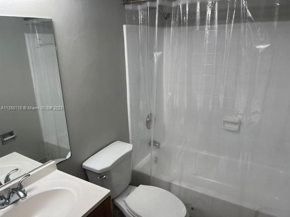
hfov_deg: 67.3
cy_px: 108
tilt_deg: -17.2
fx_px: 218
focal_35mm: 26
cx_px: 145
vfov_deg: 53.1
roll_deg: +1.1
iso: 80
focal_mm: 5.1
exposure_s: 1/120
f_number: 1.6
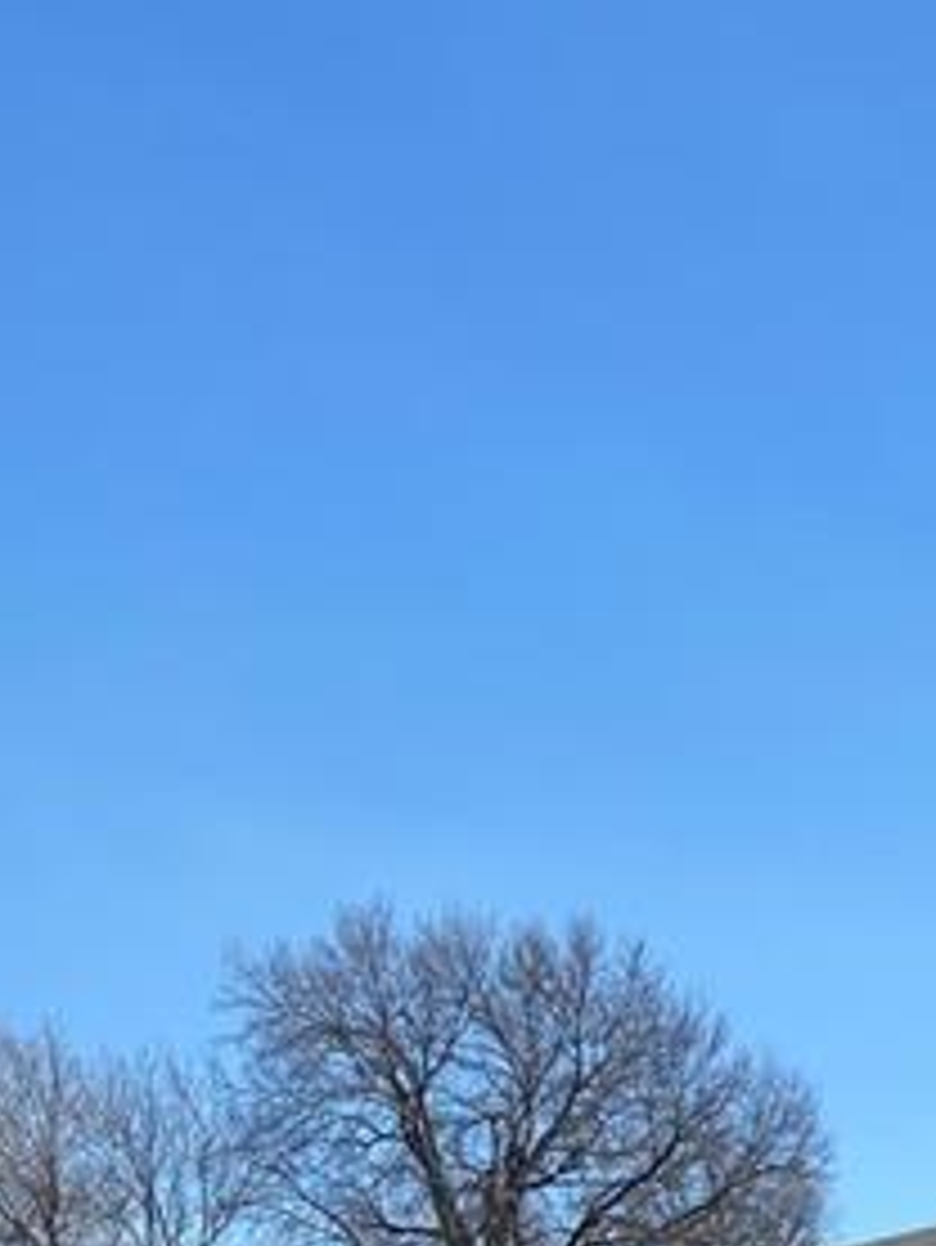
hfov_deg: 19.3
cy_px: 1403
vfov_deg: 25.0
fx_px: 2594
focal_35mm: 72
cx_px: 1116
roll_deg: -0.6
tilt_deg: +2.9
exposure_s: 1/2463
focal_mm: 4.25
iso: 32
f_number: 1.8
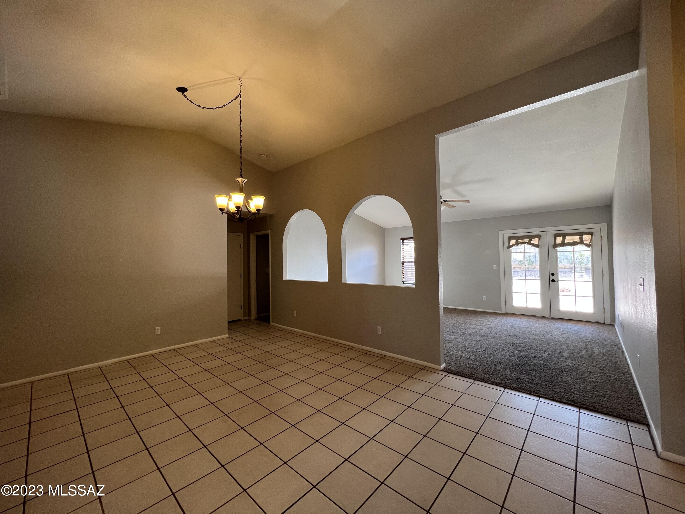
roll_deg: +1.3
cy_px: 257
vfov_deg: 89.9
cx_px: 342
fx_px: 257
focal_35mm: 13
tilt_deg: +1.1
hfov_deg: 106.2
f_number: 1.8
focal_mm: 1.57
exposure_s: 1/120
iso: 200
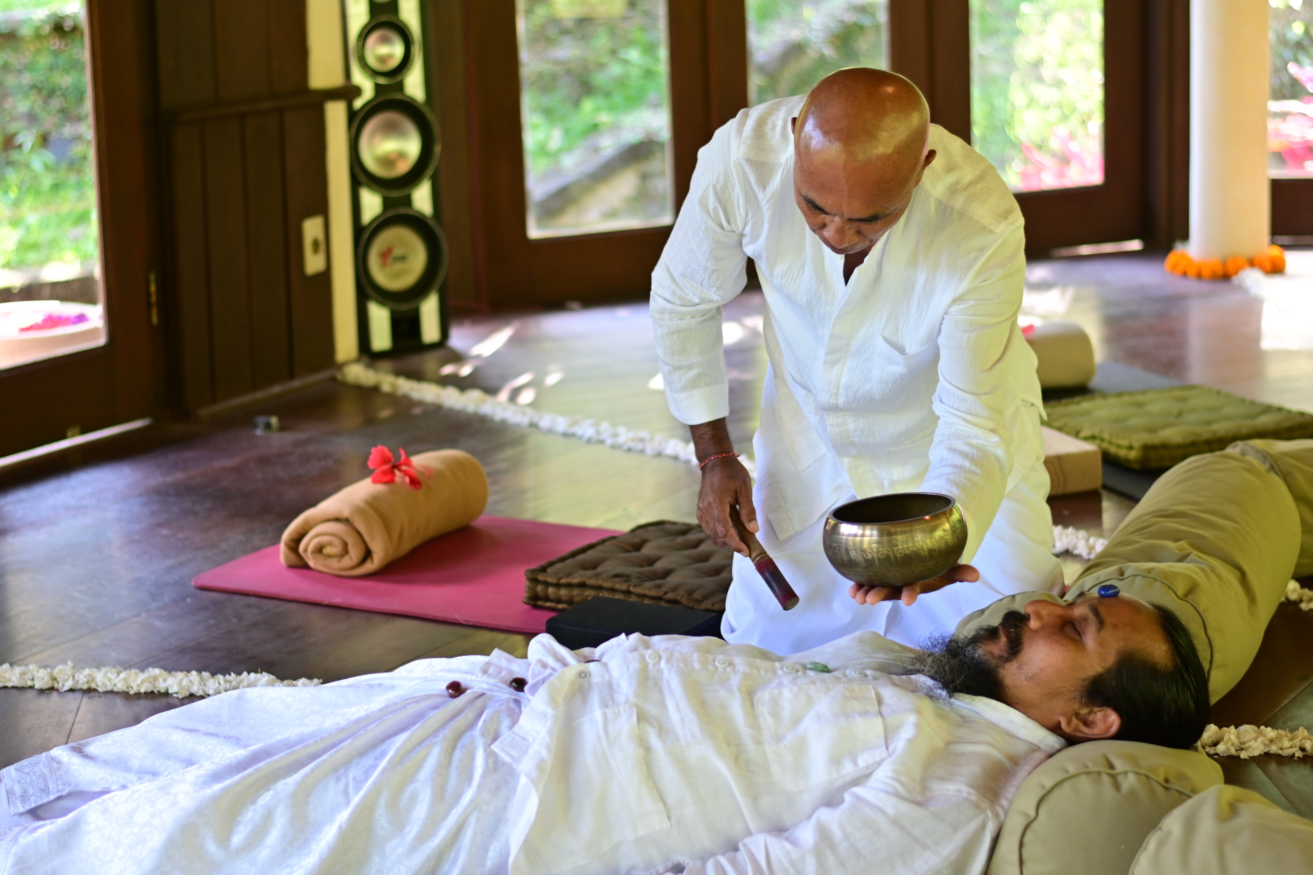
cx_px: 656
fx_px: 2735
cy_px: 438
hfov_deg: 27.0
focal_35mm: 75
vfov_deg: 18.2
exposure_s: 1/125
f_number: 2
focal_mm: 50
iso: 250
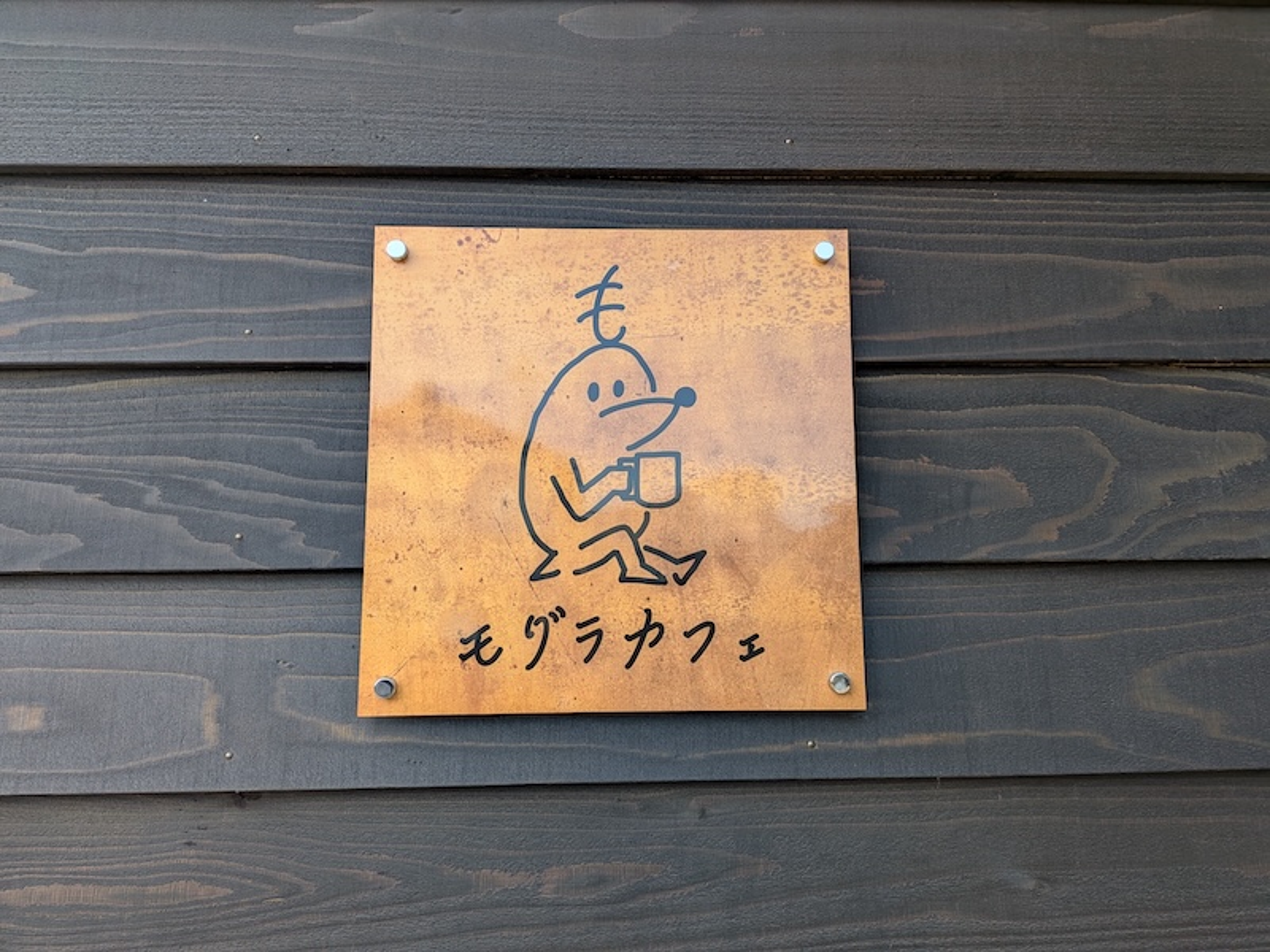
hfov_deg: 71.6
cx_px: 635
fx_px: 881
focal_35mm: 24
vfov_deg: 56.8
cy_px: 476
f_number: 1.7
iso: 28
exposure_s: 1/215
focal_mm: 4.53
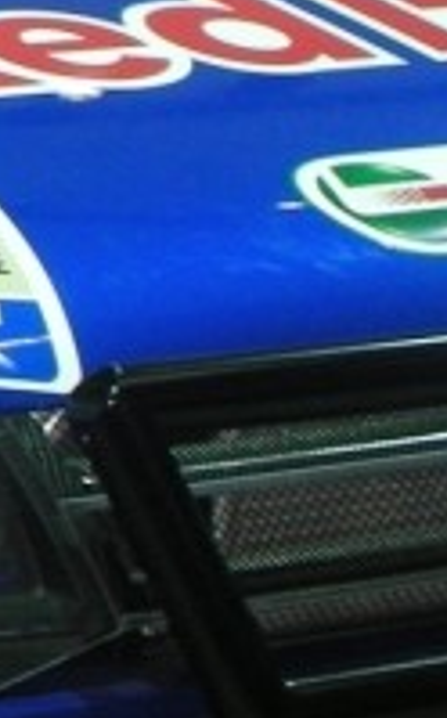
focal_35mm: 221
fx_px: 4317
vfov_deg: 9.3
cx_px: -865
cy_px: -229
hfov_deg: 5.6
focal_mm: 7.7
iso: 139
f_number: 3.5
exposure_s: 1/60.1
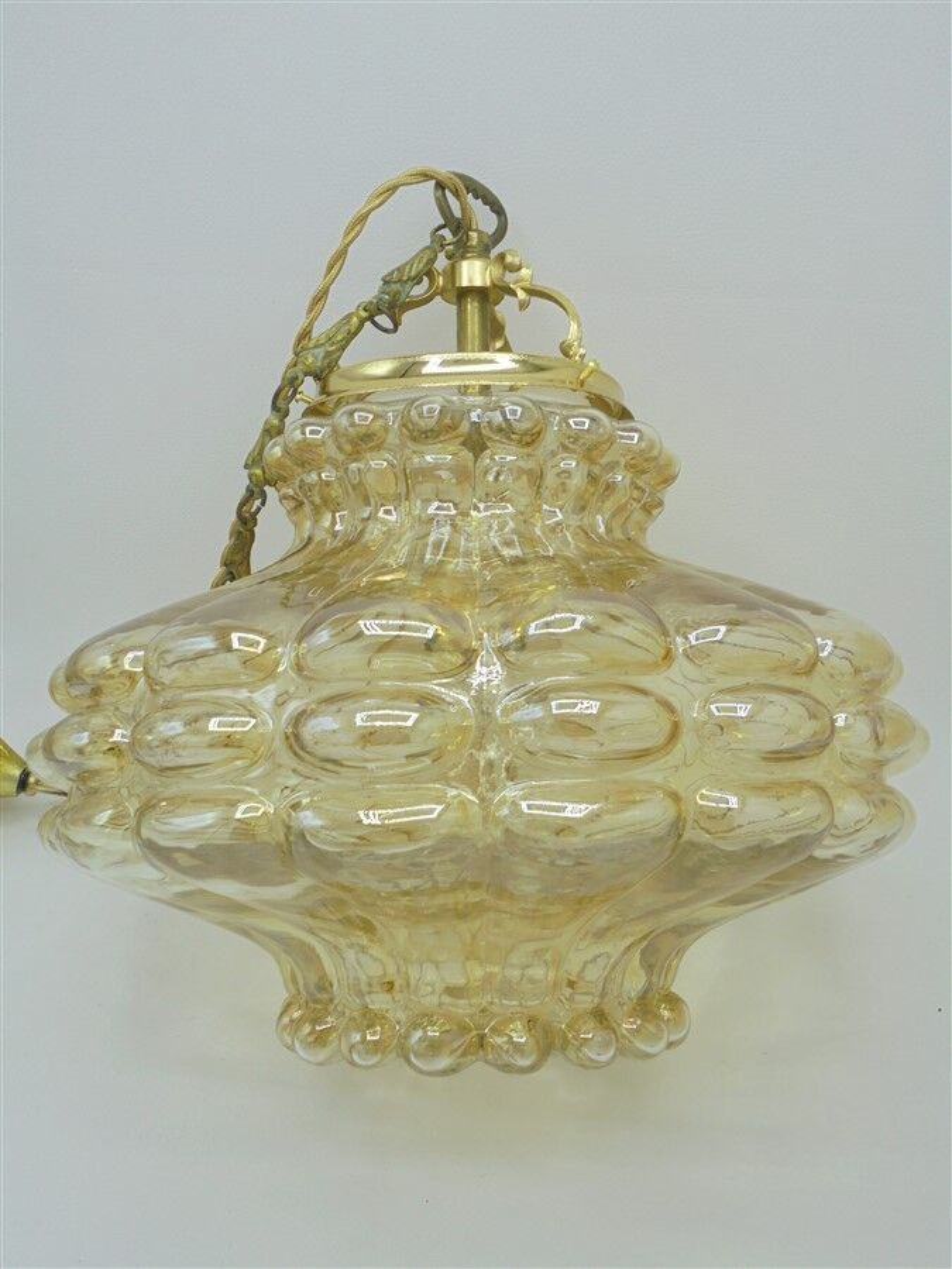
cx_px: 476
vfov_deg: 49.0
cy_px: 634
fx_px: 1393
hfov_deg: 37.7
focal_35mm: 38
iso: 100
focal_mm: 6.9
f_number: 4.2
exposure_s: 1/60
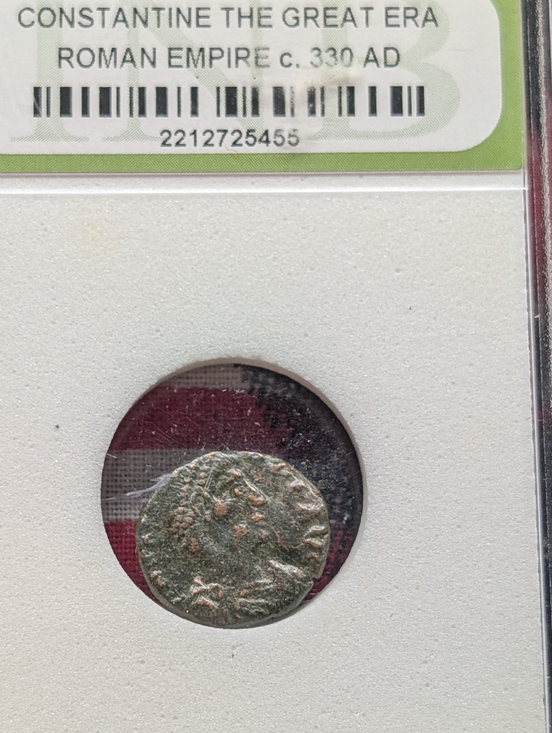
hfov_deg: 17.4
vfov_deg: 23.0
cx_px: 233
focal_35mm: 85
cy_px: 390
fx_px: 1803
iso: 30
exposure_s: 1/39.2
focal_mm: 6.9
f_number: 1.68
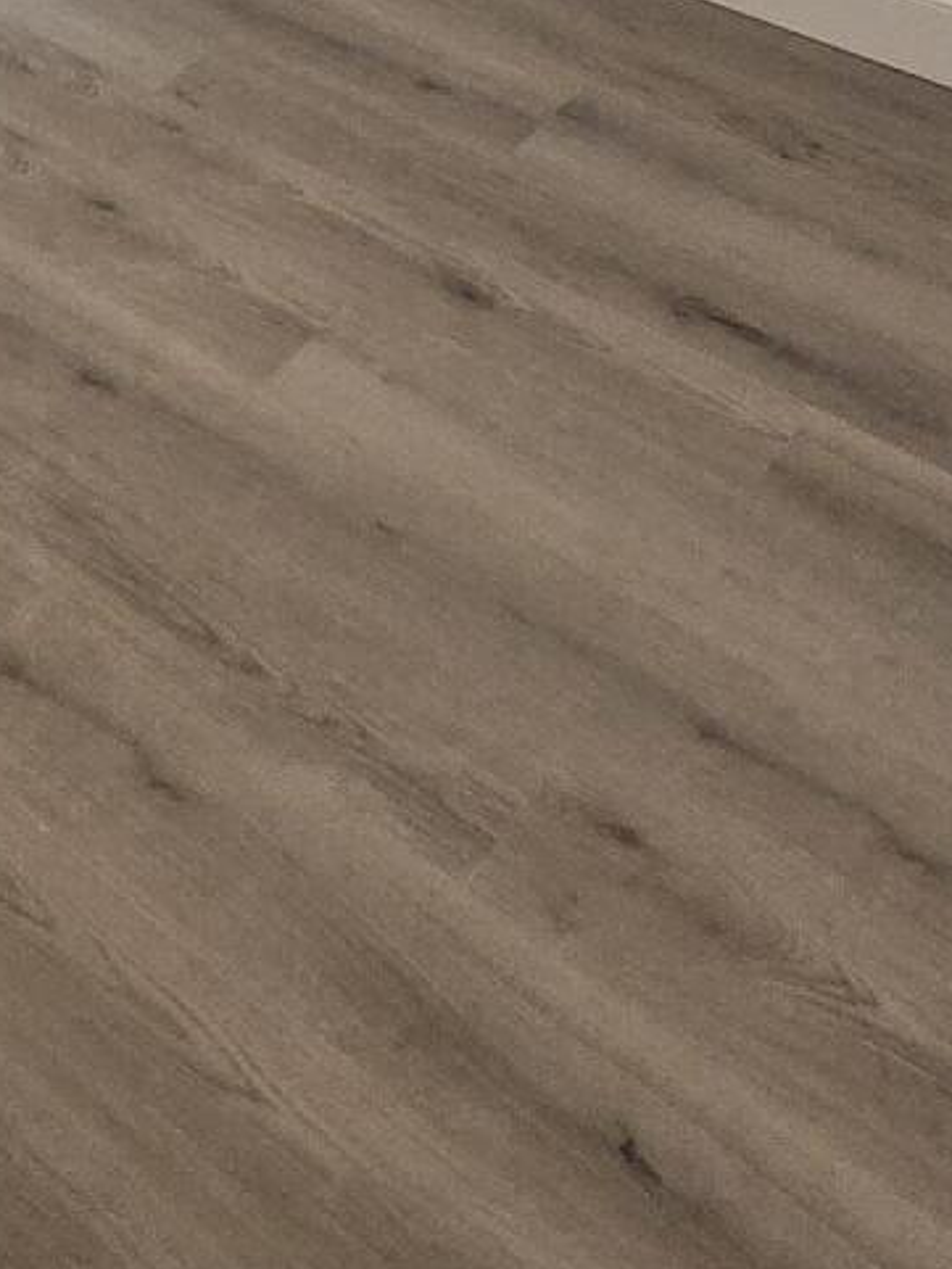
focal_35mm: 54
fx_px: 1979
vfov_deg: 23.4
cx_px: -251
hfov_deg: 24.1
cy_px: -876
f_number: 2.2
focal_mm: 2.2
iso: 200
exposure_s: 1/60
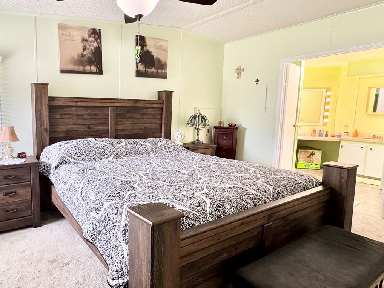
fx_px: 244
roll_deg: -0.2
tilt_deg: -7.3
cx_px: 112
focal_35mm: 22
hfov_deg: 72.8
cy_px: 139
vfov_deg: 61.1
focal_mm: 2.22
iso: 250
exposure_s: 1/120
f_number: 2.2
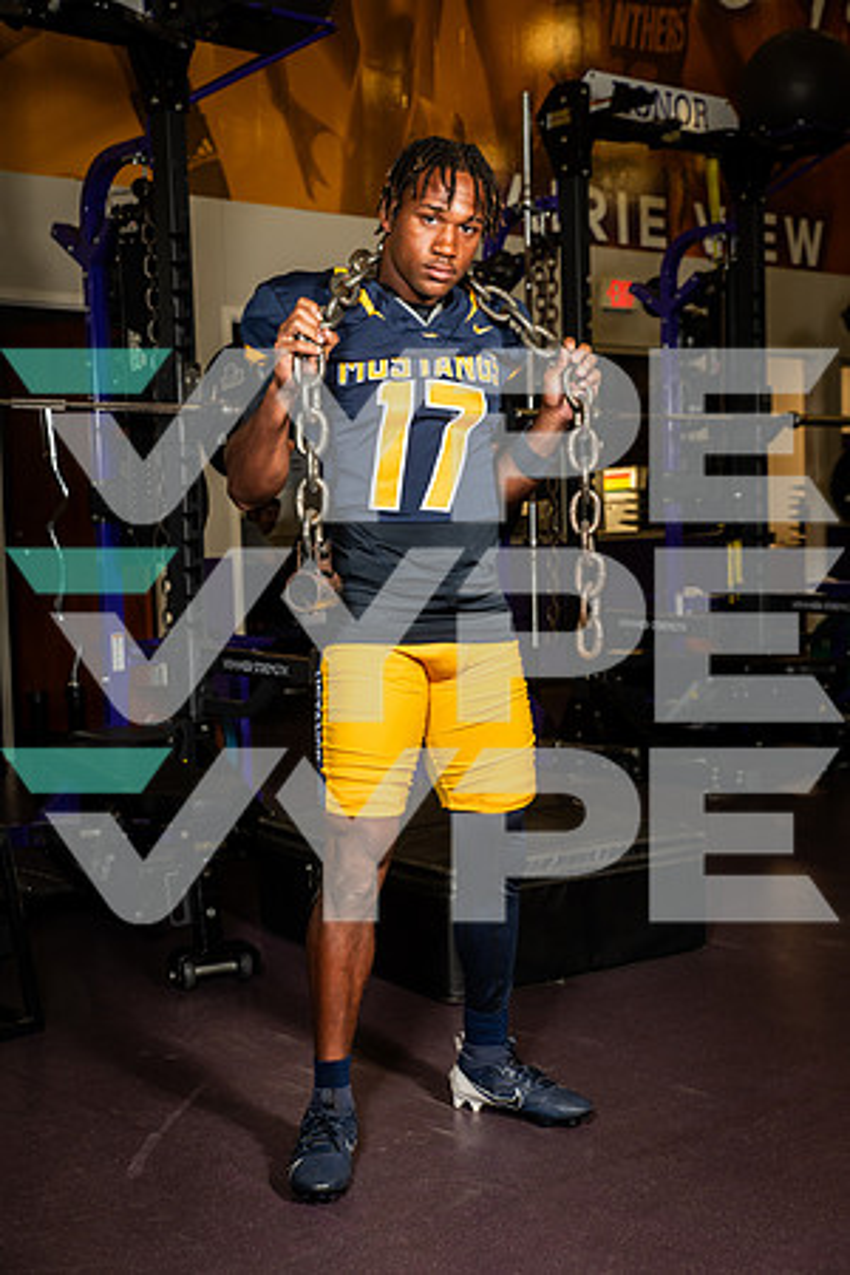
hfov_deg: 28.1
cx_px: 425
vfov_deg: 41.1
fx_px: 1700
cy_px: 638
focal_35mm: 48
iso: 500
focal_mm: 48
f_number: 5.6
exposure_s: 1/250
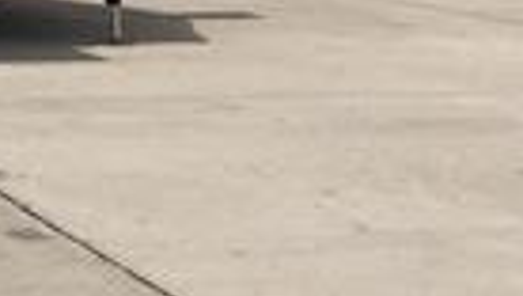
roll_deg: -1.2
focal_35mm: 141
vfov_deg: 8.3
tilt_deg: +4.4
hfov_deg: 12.5
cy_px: -277
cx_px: -656
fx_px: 1958
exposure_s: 1/3472
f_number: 1.8
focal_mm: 3.99
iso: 20
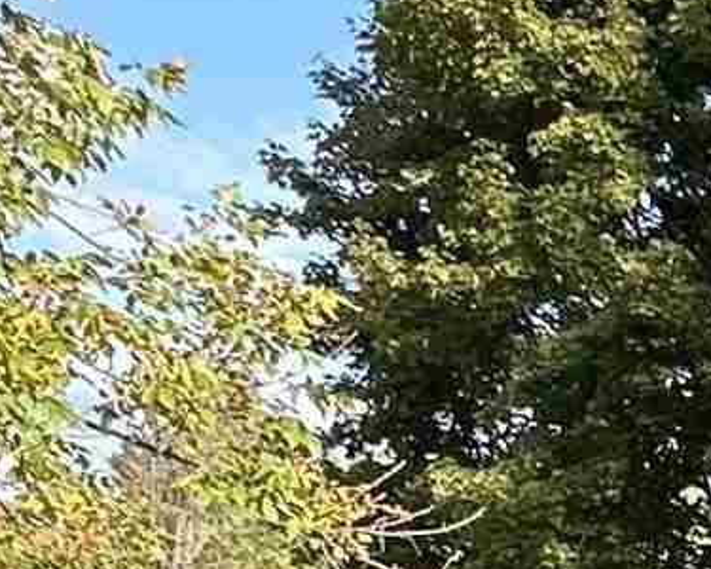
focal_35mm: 112
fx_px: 2357
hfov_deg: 14.2
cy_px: 1079
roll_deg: +0.4
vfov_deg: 12.4
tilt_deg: -7.7
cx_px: 1447
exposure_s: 1/491
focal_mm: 2.22
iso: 40
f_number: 2.2
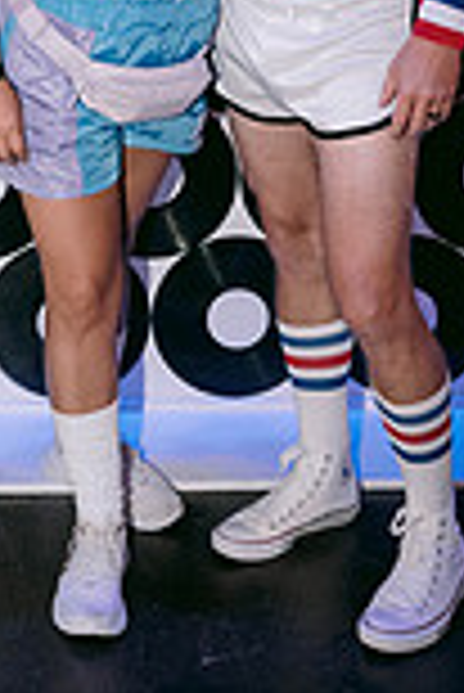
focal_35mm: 102
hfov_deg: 13.3
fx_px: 1967
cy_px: -153
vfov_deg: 18.8
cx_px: 9
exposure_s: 1/160
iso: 1600
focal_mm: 35
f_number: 2.8
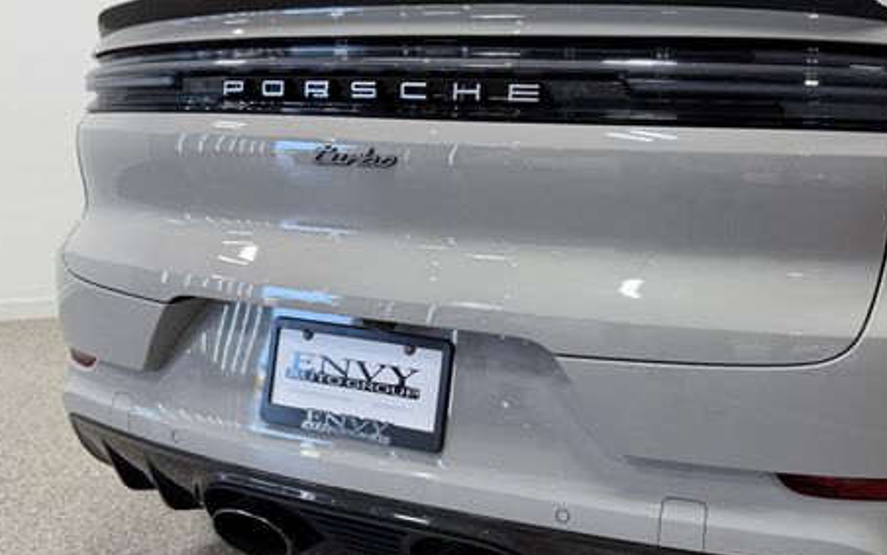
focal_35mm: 36
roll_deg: -1.1
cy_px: 282
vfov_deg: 35.4
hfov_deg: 53.4
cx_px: 551
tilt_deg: -10.4
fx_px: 871
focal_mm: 6.76
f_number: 1.78
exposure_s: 1/148
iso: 50
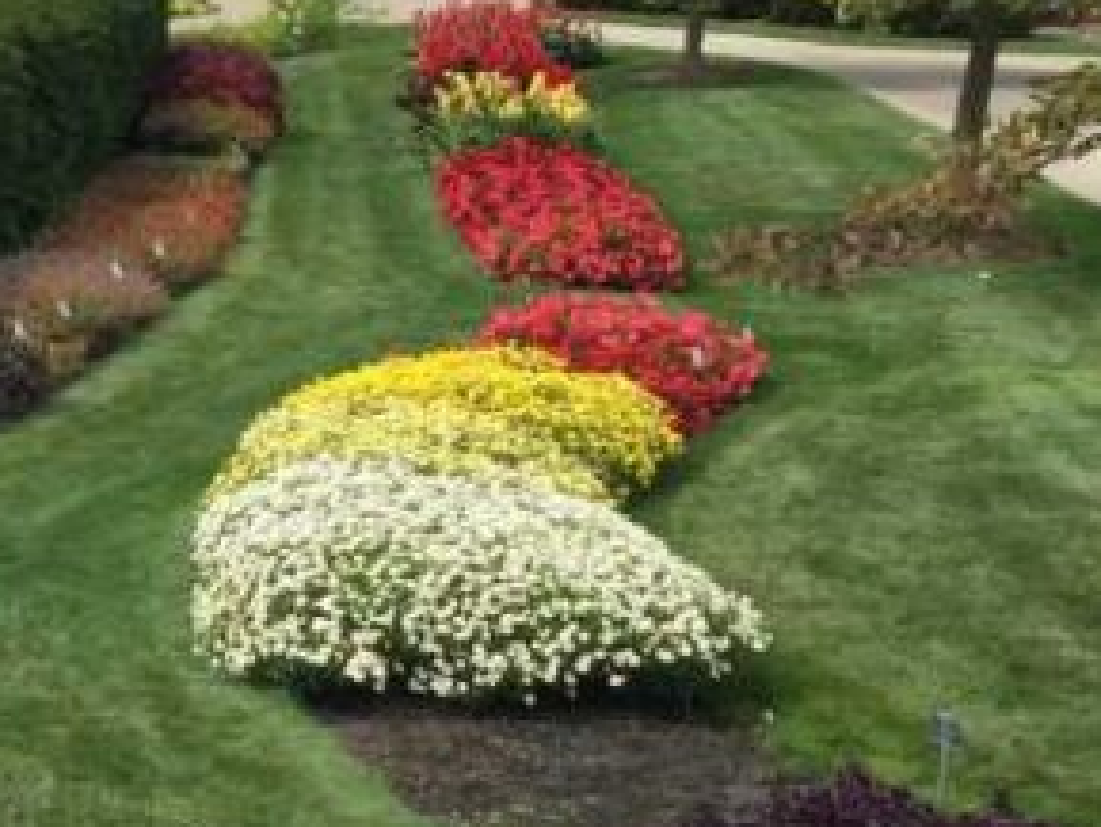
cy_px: 137
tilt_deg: -7.5
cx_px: -38
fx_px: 2450
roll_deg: -1.6
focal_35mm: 77
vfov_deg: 18.9
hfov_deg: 24.0
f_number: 2.2
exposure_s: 1/1068
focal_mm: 4.15
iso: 32
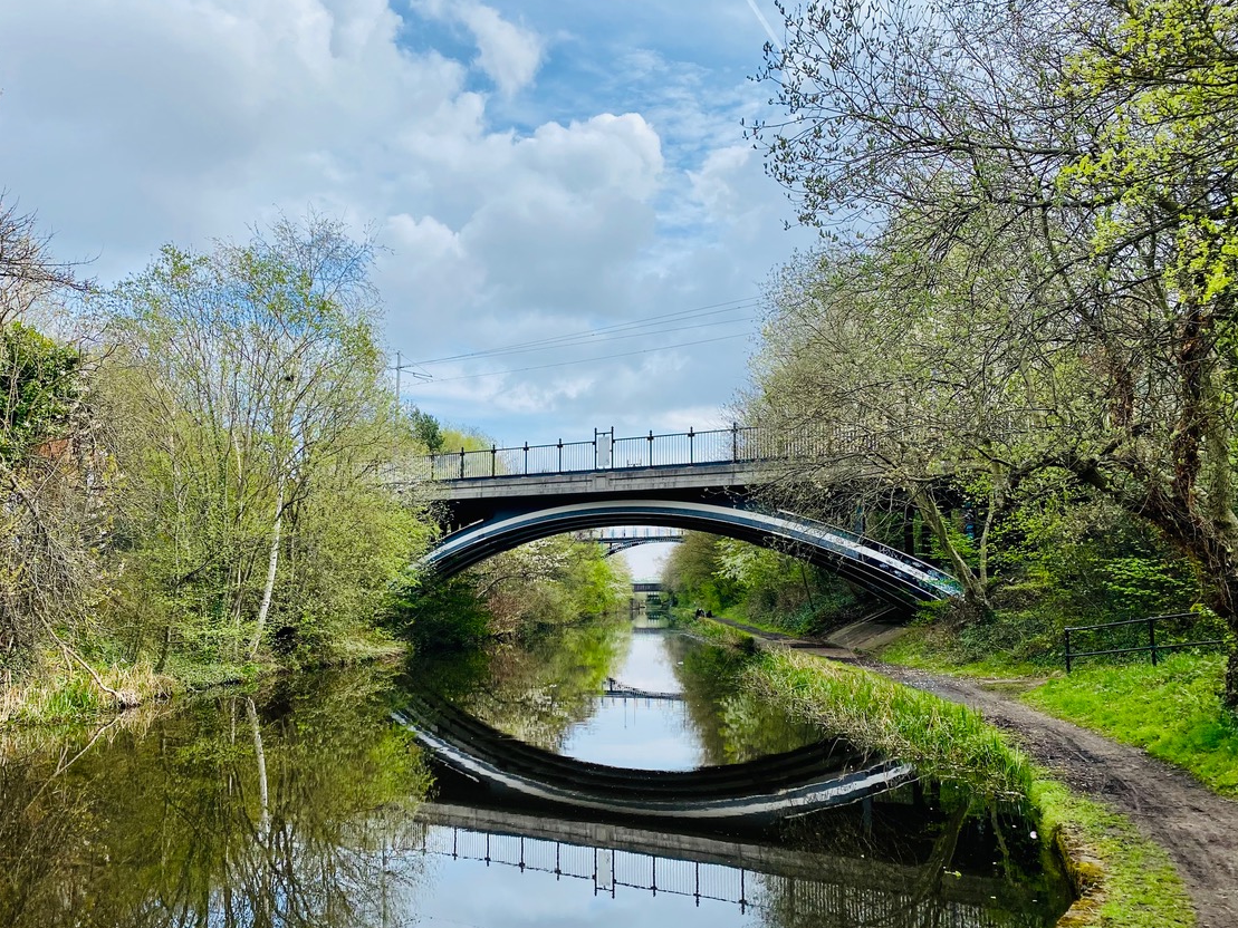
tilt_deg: +6.9
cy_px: 481
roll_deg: -0.6
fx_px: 1073
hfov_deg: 59.9
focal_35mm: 30
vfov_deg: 46.8
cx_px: 565
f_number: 1.8
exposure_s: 1/2183
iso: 32
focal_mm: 4.25
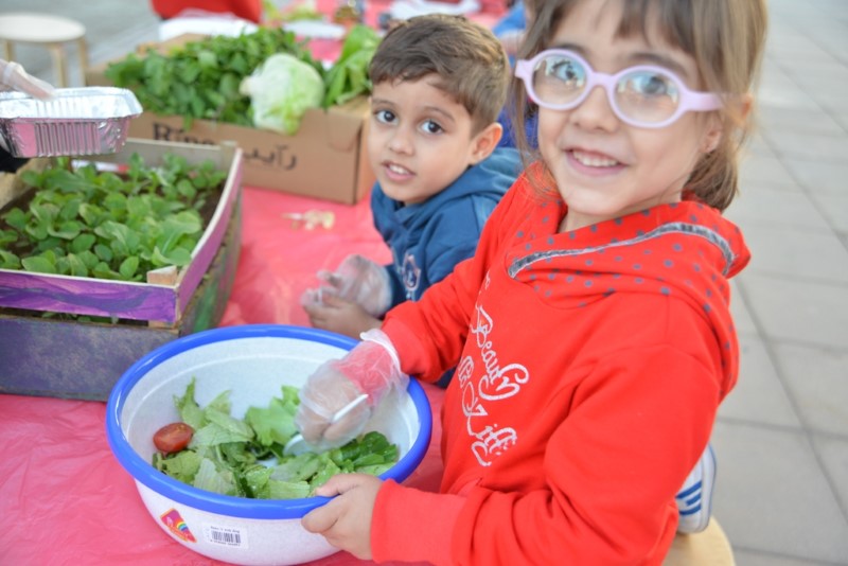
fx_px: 943
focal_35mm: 40
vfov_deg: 33.4
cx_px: 424
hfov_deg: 48.4
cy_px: 283
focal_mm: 40
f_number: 4.5
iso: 560
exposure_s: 1/60
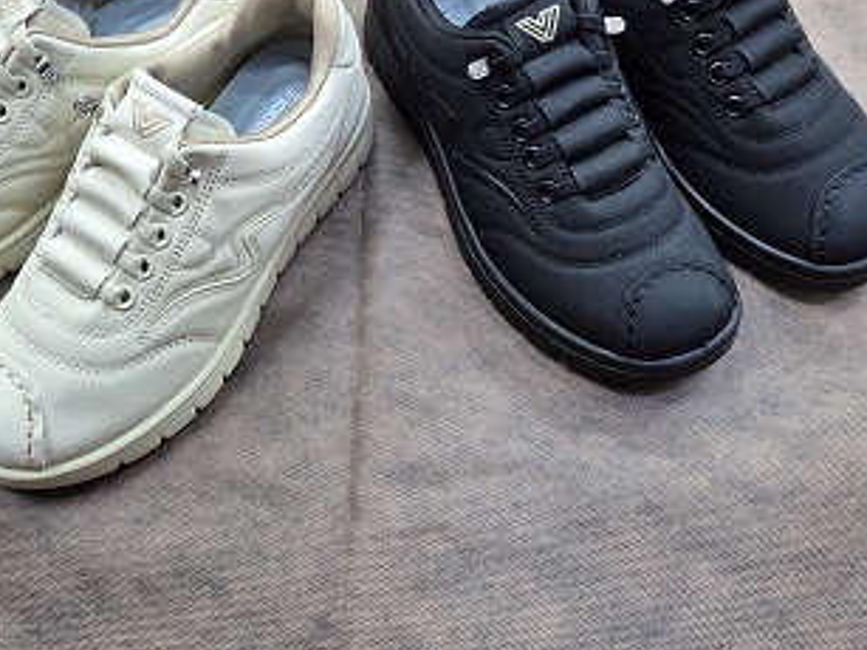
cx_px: 350
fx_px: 901
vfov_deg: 39.0
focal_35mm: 36
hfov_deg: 51.1
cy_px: 201
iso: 250
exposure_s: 1/120
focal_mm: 5.4
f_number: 1.8
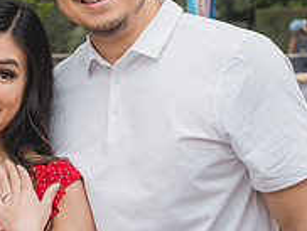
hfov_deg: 12.7
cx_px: 3
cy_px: 87
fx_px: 1359
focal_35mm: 153
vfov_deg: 9.7
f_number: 4.5
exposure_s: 1/160
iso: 250
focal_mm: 50
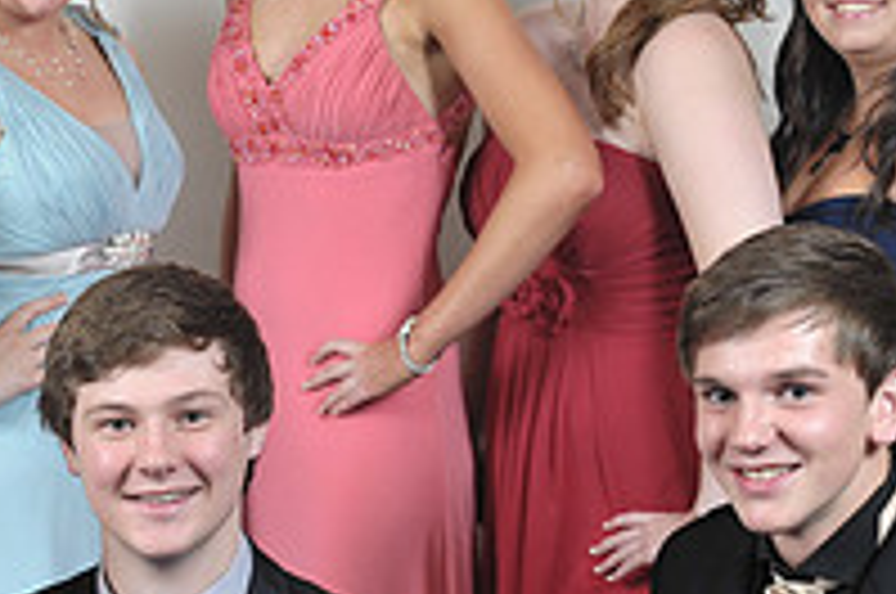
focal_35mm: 102
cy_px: 310
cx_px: 239
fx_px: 2535
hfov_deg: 19.9
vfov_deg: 13.4
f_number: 7.1
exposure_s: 1/160
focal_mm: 35
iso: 1000
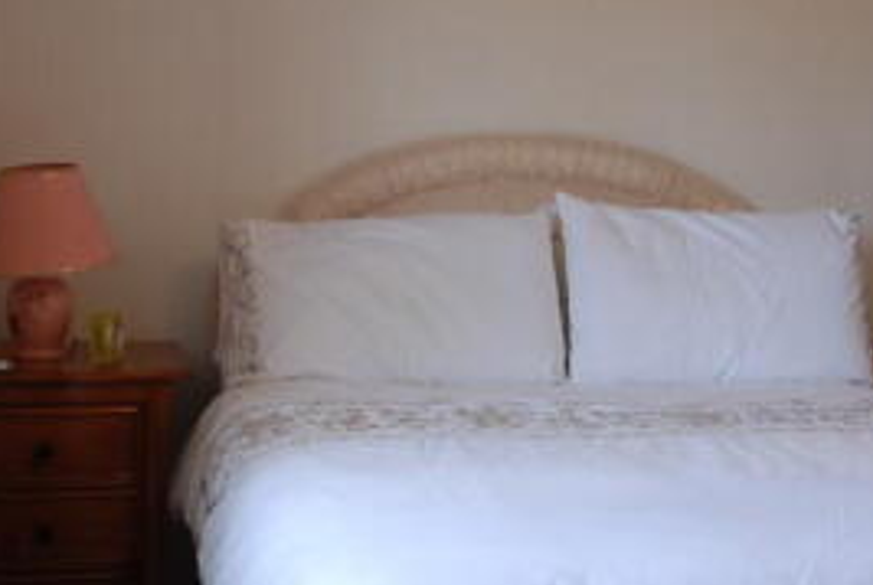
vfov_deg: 20.6
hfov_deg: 30.1
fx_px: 1603
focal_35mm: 66
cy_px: 175
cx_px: 629
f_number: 4
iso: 200
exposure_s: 1/60
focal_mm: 18
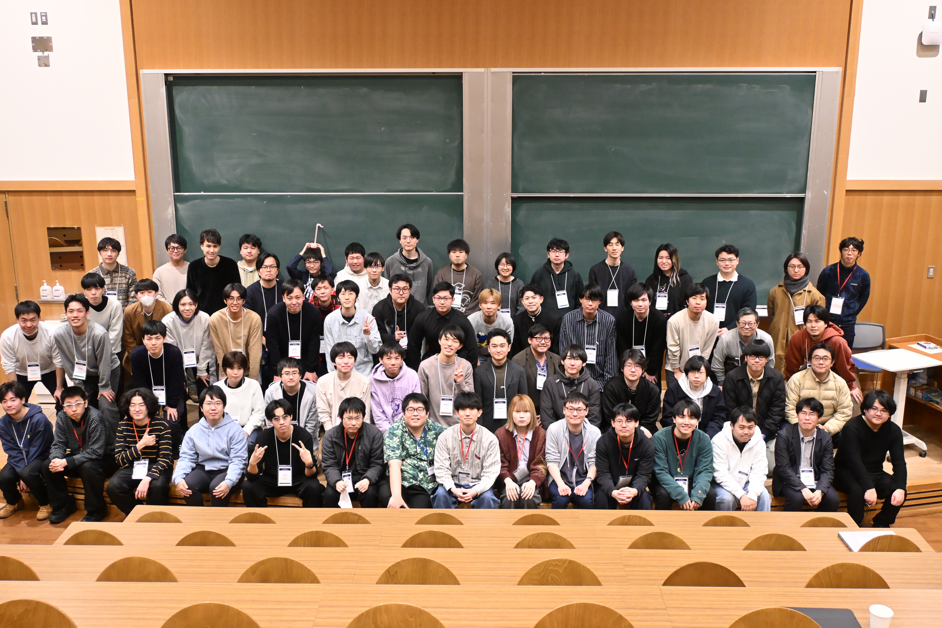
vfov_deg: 37.3
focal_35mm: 36
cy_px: 323
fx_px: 929
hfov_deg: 53.8
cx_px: 461
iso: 3200
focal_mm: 23
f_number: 4.2
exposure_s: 1/80
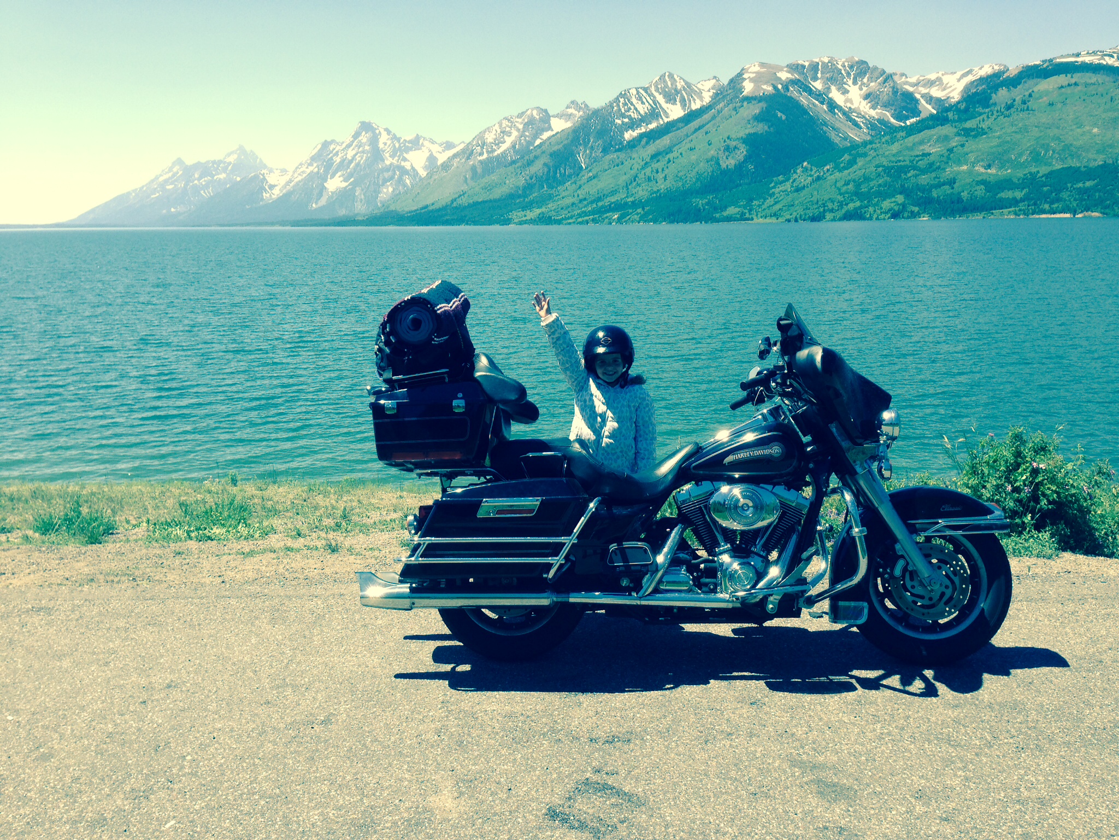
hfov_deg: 55.4
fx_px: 1067
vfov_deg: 42.9
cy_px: 420
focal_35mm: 33
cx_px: 560
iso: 50
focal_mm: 4.12
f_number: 2.4
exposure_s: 1/821
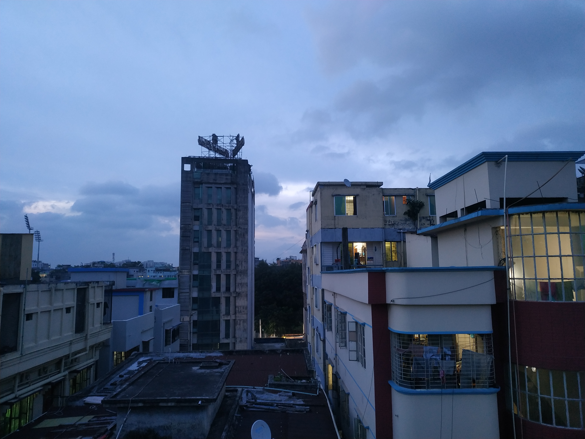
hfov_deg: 71.6
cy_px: 220
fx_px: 406
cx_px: 292
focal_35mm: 24
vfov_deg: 56.8
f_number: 1.9
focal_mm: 3.94
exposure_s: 1/20
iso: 400
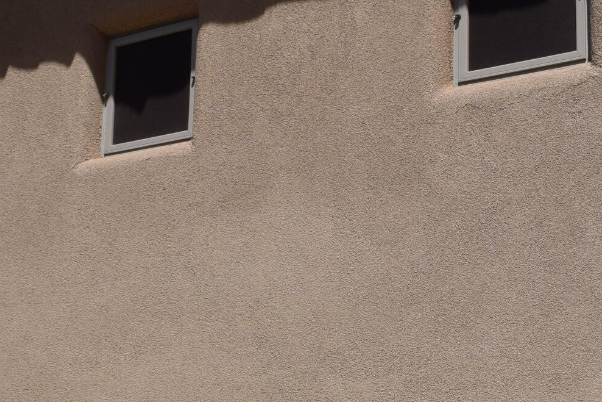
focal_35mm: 82
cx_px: 492
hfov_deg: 24.3
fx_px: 1371
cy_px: 245
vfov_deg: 16.6
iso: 200
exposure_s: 1/400
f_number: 10
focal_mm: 18
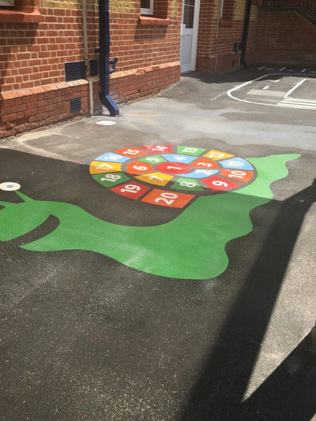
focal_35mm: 32
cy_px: 208
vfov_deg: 56.8
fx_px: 389
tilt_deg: -25.2
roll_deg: -2.5
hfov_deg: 44.1
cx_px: 143
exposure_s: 1/1399
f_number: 2.2
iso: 25
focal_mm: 4.15
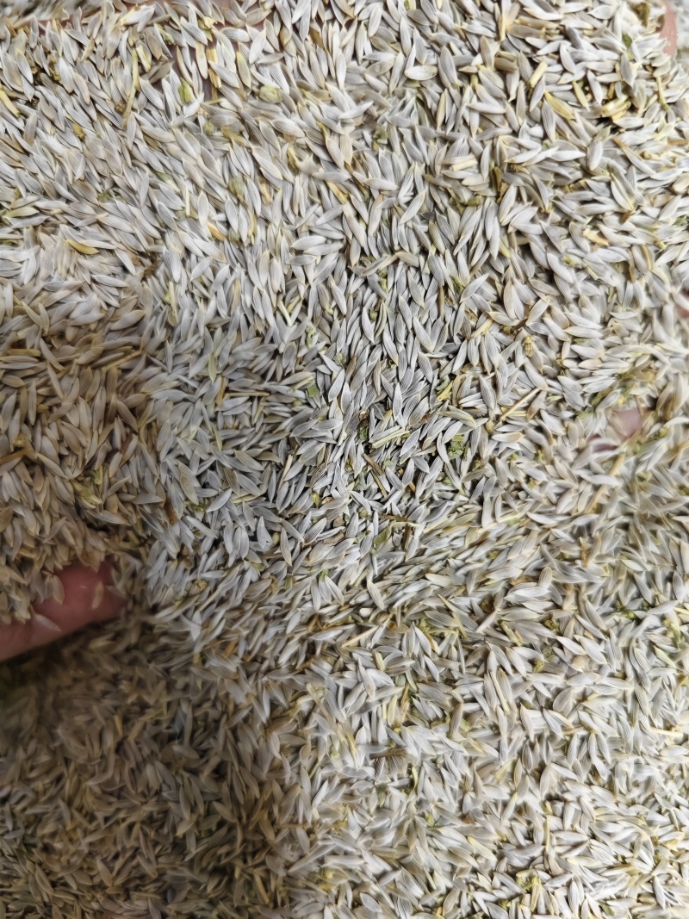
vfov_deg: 73.9
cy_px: 460
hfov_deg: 58.9
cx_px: 344
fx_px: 611
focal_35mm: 23
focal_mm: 5.56
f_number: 1.88
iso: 4080
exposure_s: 1/255
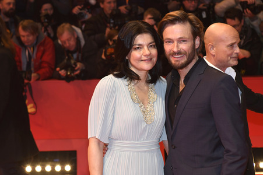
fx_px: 511
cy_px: 88
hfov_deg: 28.9
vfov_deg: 19.4
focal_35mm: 70
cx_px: 132
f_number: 5
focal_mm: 70
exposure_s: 1/320
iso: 1250
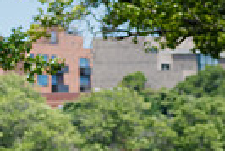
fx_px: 3153
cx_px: -49
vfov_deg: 2.7
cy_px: 352
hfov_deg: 4.1
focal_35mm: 504
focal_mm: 105
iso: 200
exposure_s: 1/1250
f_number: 4
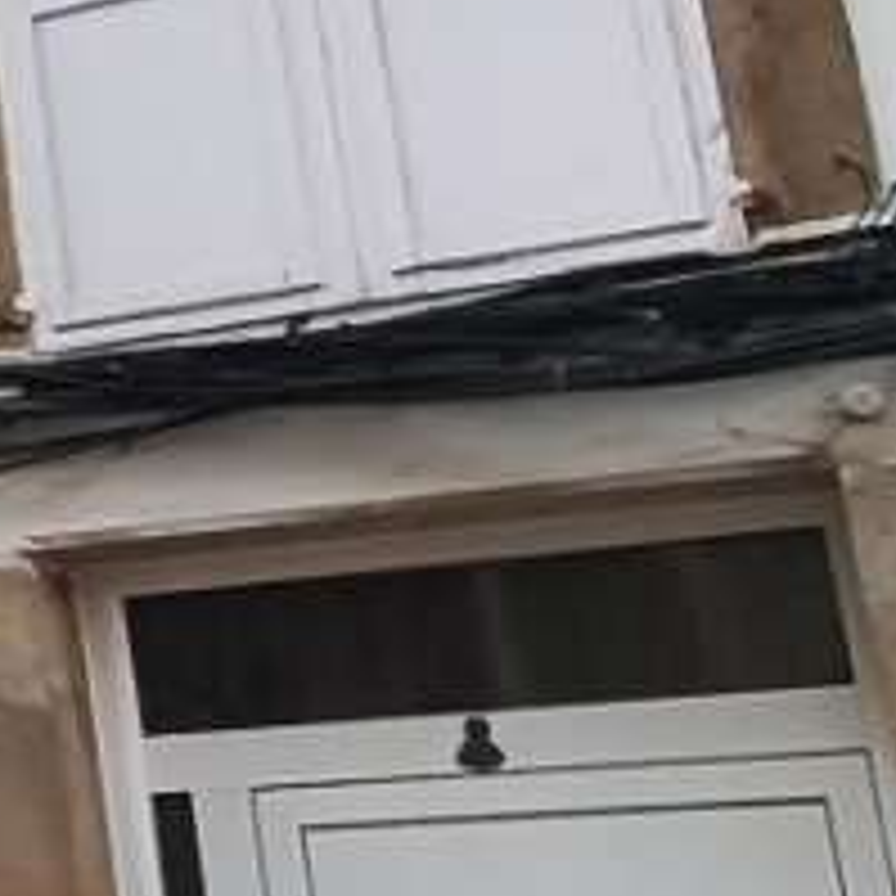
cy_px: 151
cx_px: -1094
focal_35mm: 100
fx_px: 2928
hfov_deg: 13.7
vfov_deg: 17.2
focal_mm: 1.67
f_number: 2.2
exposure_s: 1/1122
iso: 50
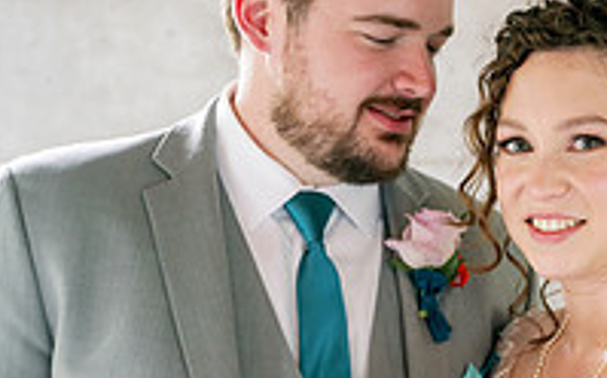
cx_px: 445
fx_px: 1372
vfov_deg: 15.1
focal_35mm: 83
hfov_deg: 24.7
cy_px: 460
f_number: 2.8
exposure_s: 1/160
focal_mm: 36
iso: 1000
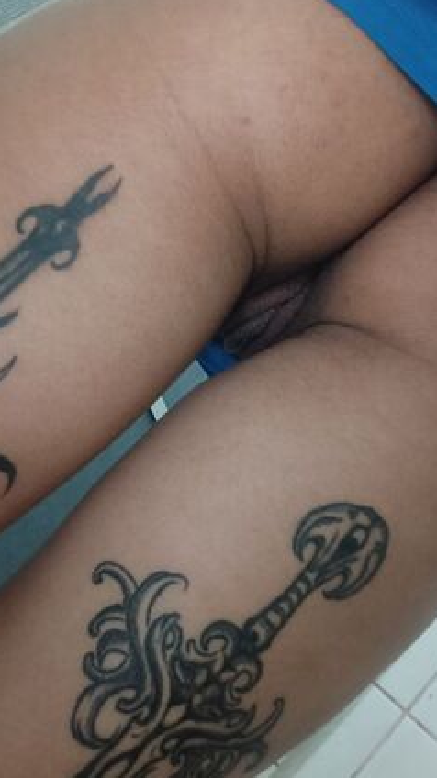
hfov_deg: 38.9
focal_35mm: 30
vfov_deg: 64.3
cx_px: 222
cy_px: 388
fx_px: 619
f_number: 2
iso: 800
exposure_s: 1/24
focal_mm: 2.64
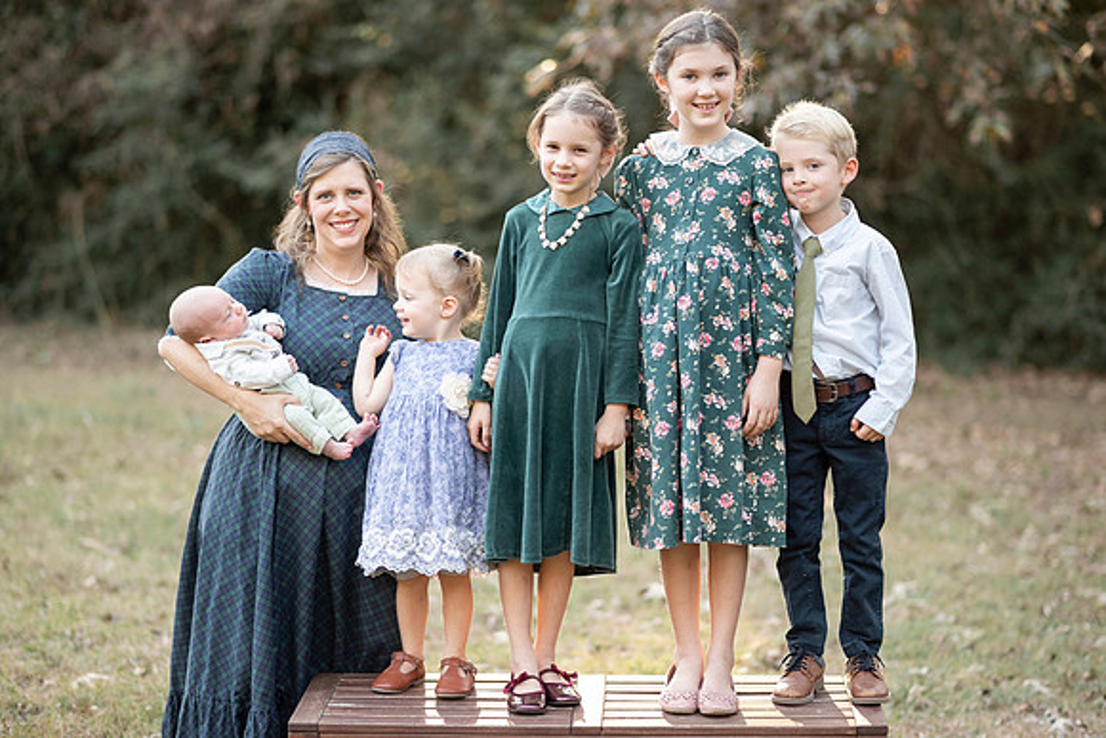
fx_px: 2777
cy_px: 369
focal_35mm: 90
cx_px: 553
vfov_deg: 15.1
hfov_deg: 22.5
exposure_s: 1/1000
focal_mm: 85
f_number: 2
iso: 640
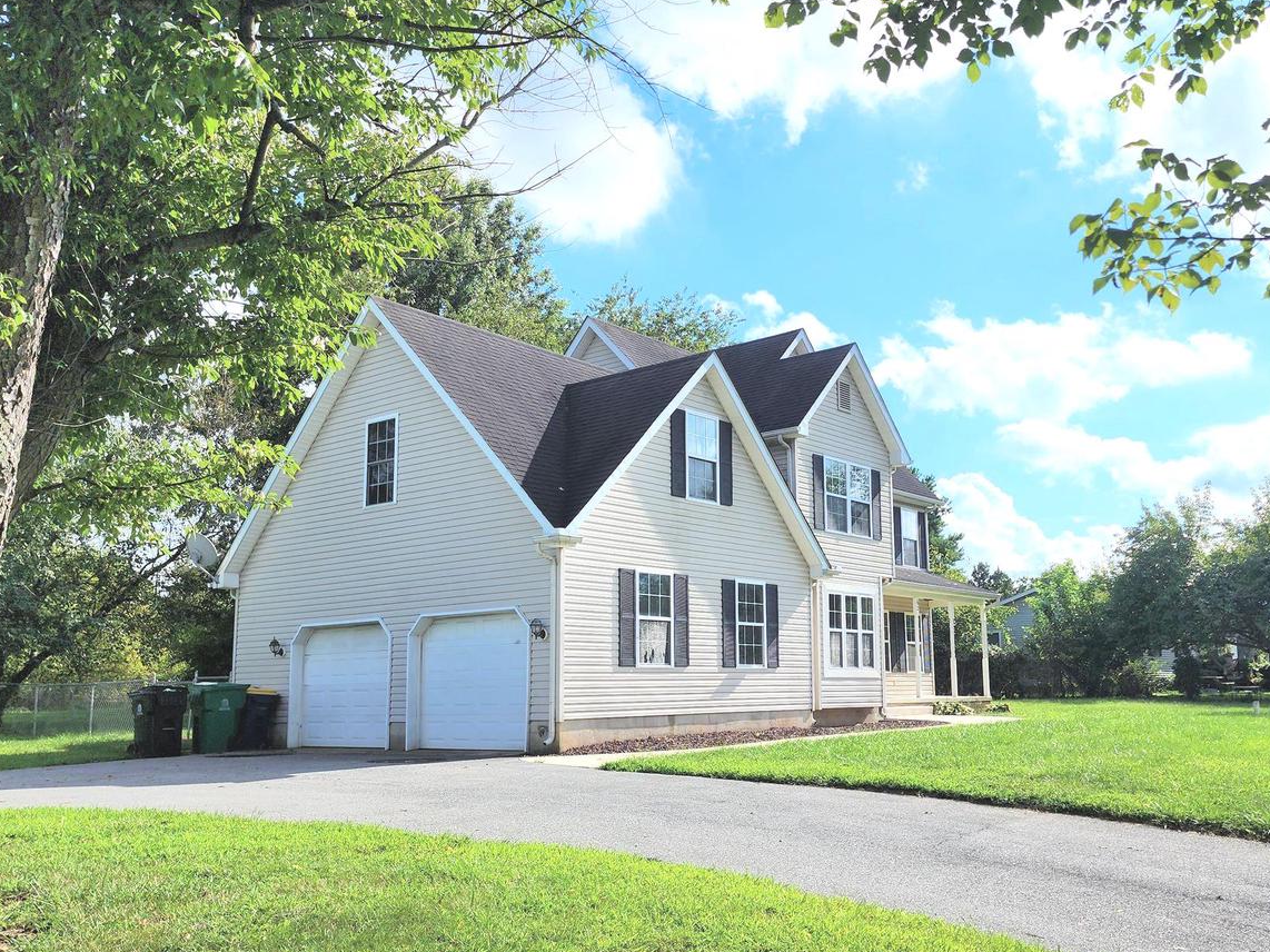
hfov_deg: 61.3
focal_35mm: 29
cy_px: 482
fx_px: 1064
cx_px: 741
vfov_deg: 48.2
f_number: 1.8
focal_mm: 6.4
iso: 12
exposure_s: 1/2094
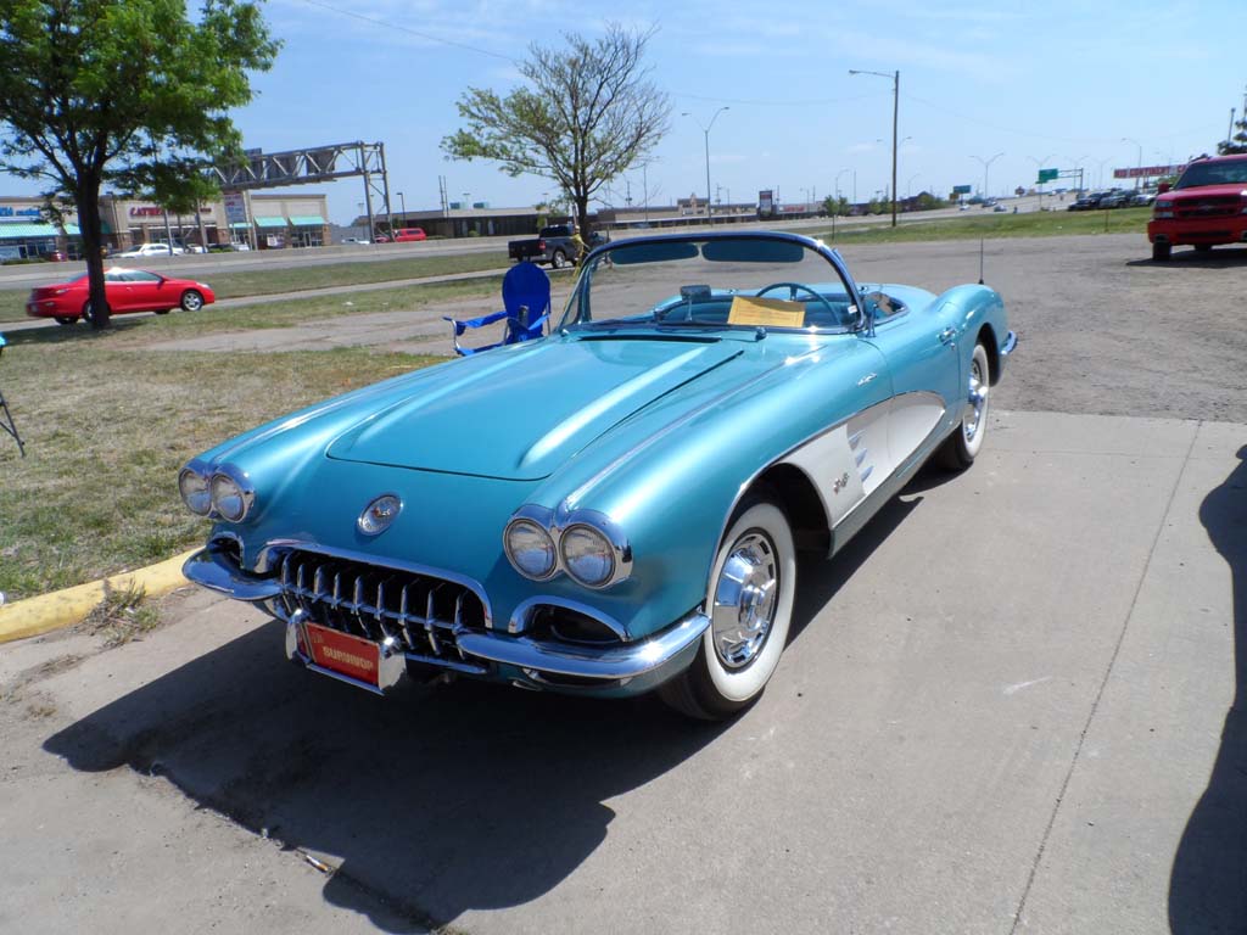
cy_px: 468
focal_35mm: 24
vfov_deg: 56.8
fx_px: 865
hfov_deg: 71.6
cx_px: 624
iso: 80
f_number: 4.5
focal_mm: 4
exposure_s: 1/750
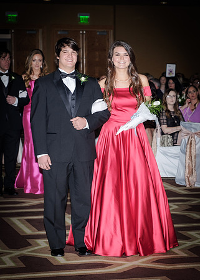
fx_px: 973
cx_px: 169
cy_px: 157
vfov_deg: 16.4
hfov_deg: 11.7
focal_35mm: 122
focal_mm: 42.7
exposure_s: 1/125
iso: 200
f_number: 2.8
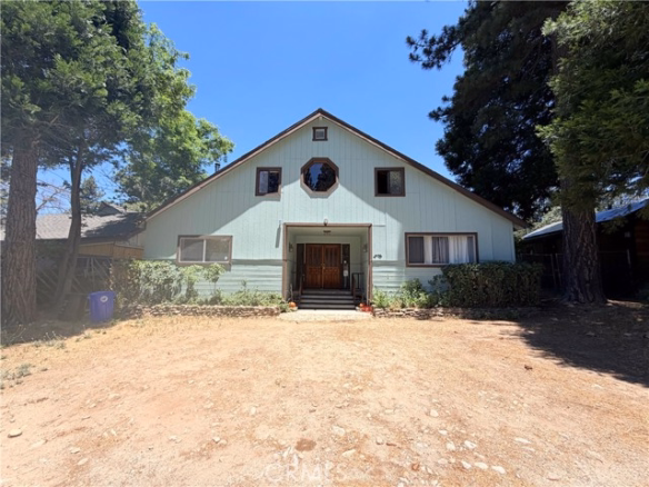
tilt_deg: +7.6
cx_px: 324
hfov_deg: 102.1
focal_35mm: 14
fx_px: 262
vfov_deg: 85.7
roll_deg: -0.6
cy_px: 244
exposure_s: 1/770
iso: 32
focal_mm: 2.22
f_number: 2.2
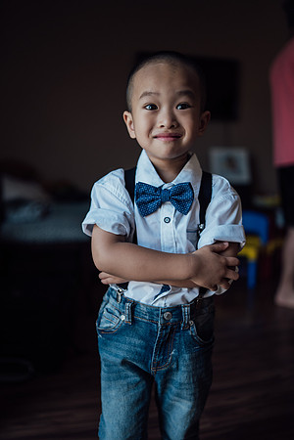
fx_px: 429
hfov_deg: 37.9
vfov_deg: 54.4
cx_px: 147
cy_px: 220
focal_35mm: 35
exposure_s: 1/400
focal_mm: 35
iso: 125
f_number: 1.4
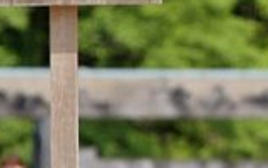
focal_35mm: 1069
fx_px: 7805
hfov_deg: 2.0
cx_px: 195
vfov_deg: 1.2
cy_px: -60
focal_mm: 200
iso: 200
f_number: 7.1
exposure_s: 1/400
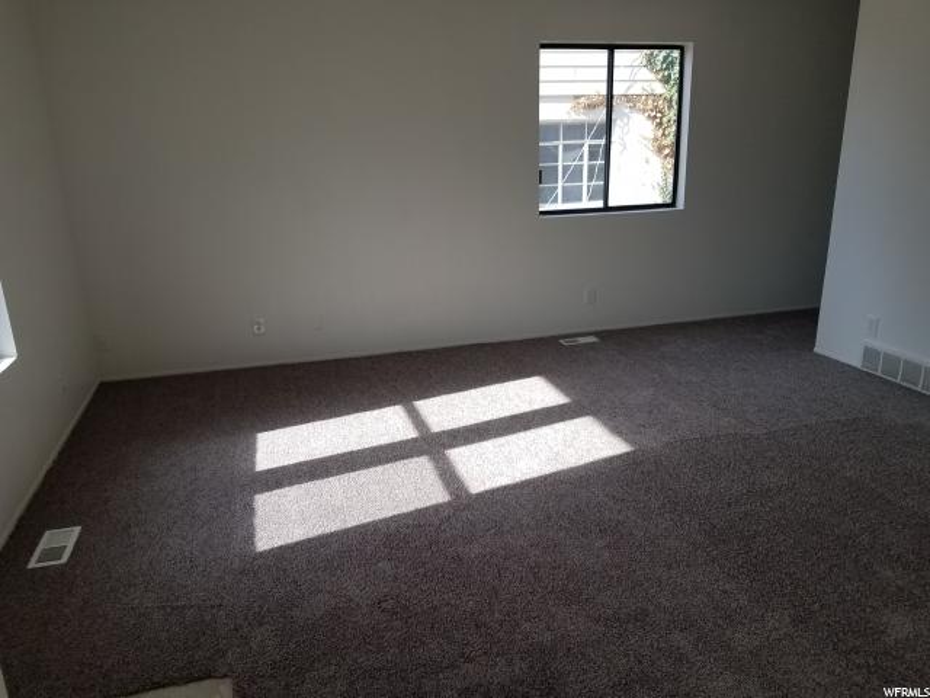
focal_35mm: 26
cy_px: 349
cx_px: 465
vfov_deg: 53.1
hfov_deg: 67.3
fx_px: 699
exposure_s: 1/318
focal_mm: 4.2
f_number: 1.7
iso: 40
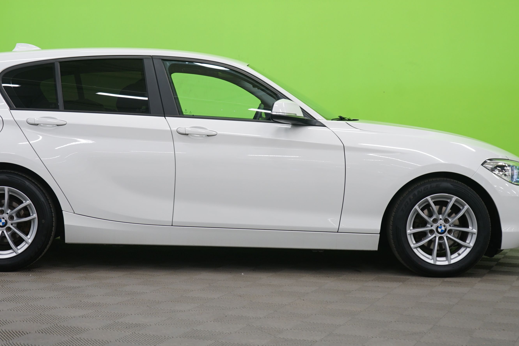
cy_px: 111
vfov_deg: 19.1
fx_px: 1024
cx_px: 215
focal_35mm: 71
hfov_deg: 28.4
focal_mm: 48
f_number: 5
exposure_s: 1/8
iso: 400
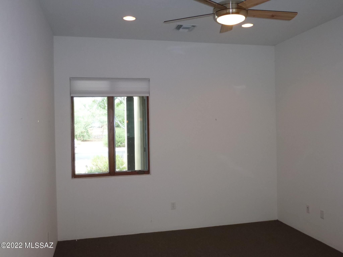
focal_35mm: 30
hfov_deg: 60.0
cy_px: 128
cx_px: 172
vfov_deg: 46.8
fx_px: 297
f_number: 3.5
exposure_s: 1/60
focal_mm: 5.4
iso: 250
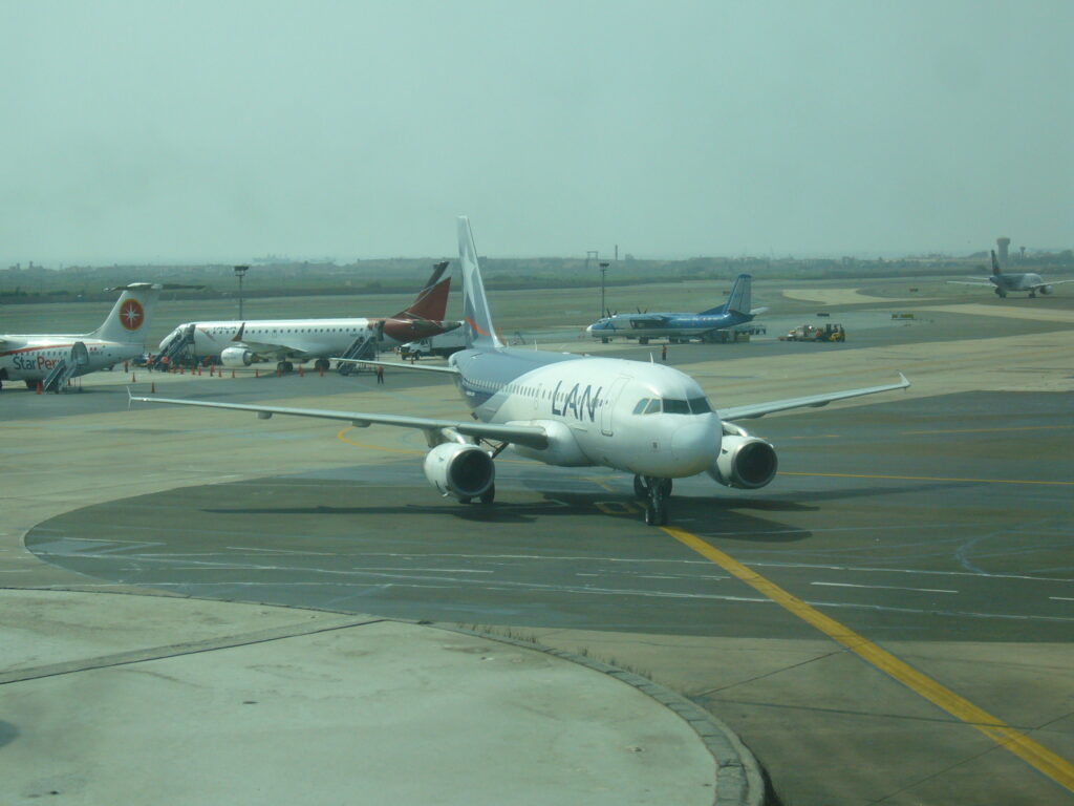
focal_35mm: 80
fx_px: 2482
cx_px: 537
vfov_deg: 18.4
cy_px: 403
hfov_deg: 24.4
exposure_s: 1/320
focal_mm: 13.2
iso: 100
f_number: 4.8
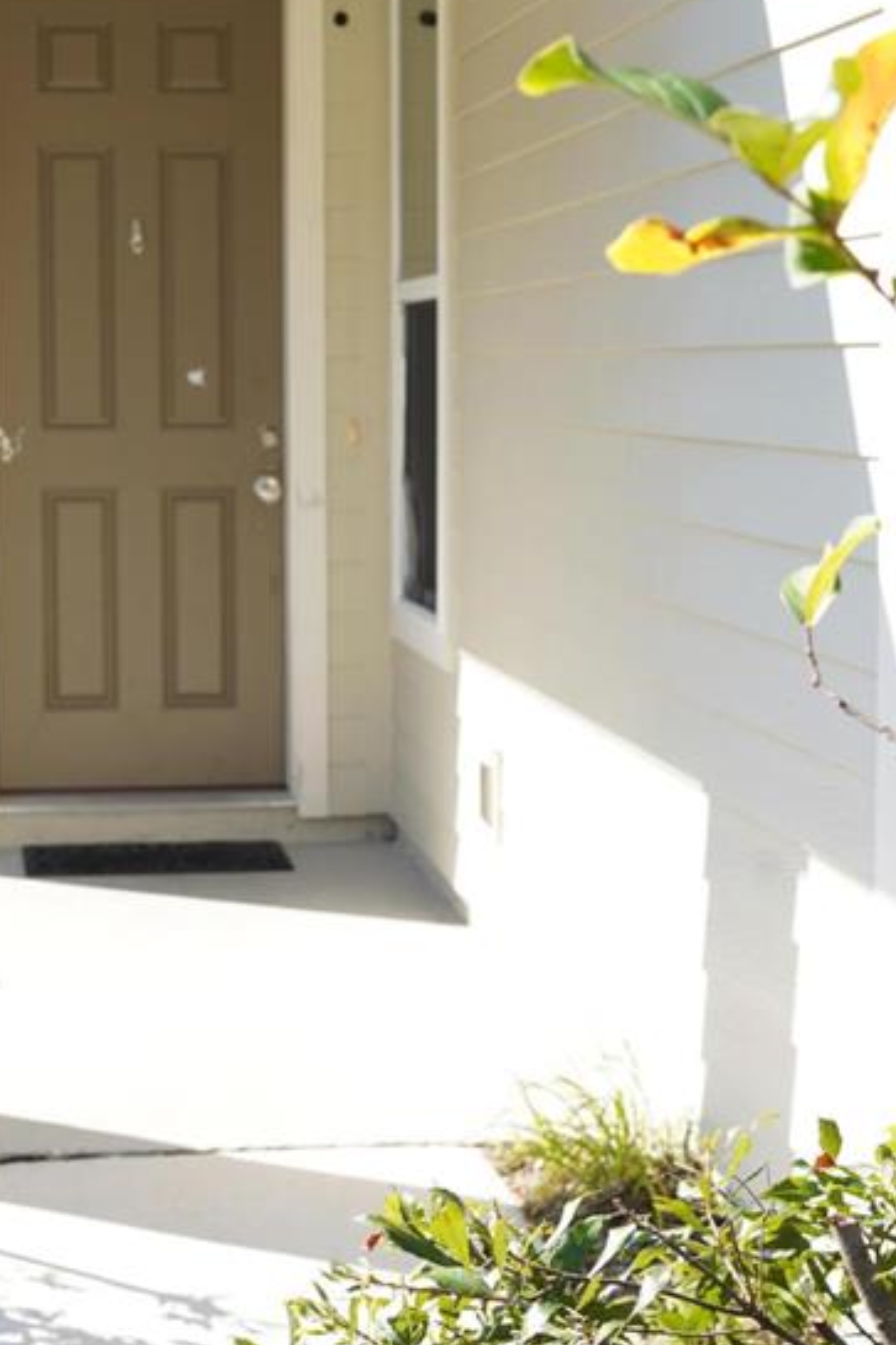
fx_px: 2876
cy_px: 615
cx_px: 265
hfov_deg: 17.6
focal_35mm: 77
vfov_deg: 26.3
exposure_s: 1/60
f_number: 9
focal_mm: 35
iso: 100
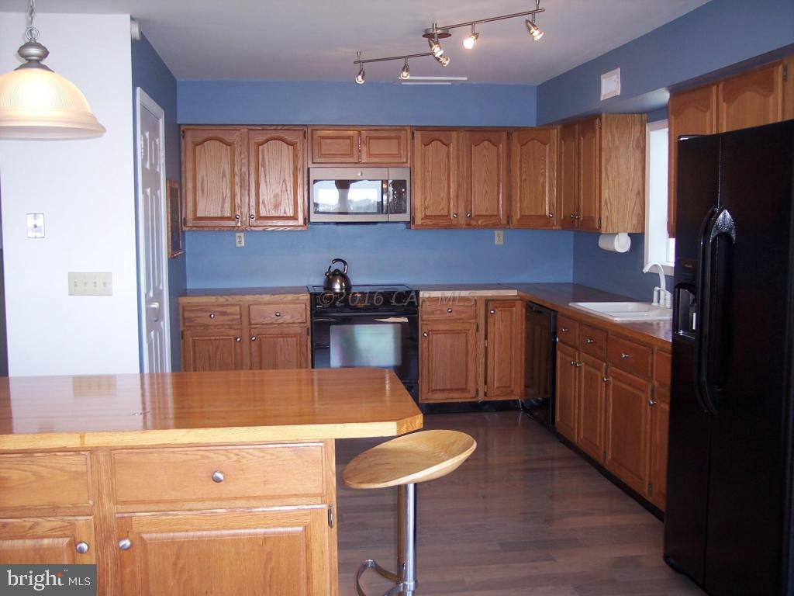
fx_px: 895
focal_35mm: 39
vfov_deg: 36.8
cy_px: 298
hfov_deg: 47.9
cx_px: 397
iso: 100
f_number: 2.8
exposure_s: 1/60
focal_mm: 8
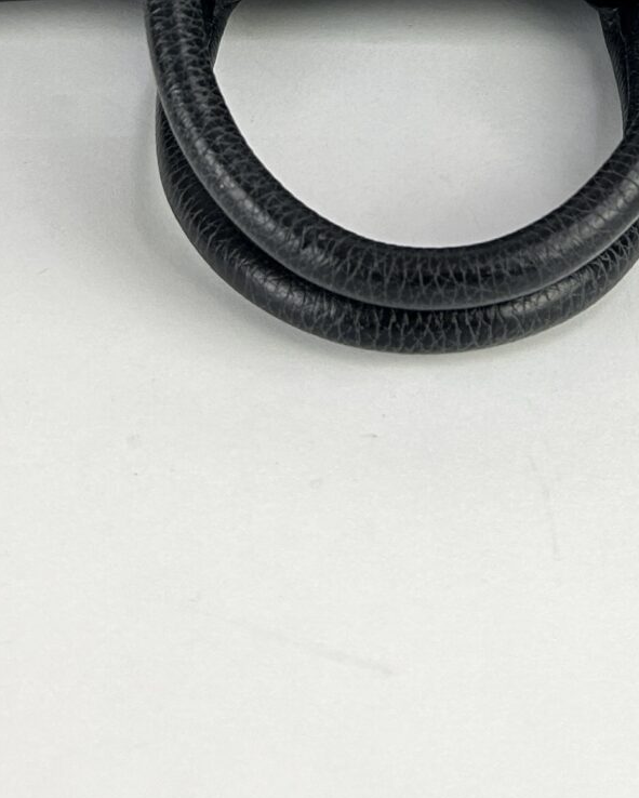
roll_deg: -2.5
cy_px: -295
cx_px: 423
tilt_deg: -24.1
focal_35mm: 88
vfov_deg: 19.7
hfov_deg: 17.4
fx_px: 2079
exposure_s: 1/181
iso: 40
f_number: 1.5
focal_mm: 5.7
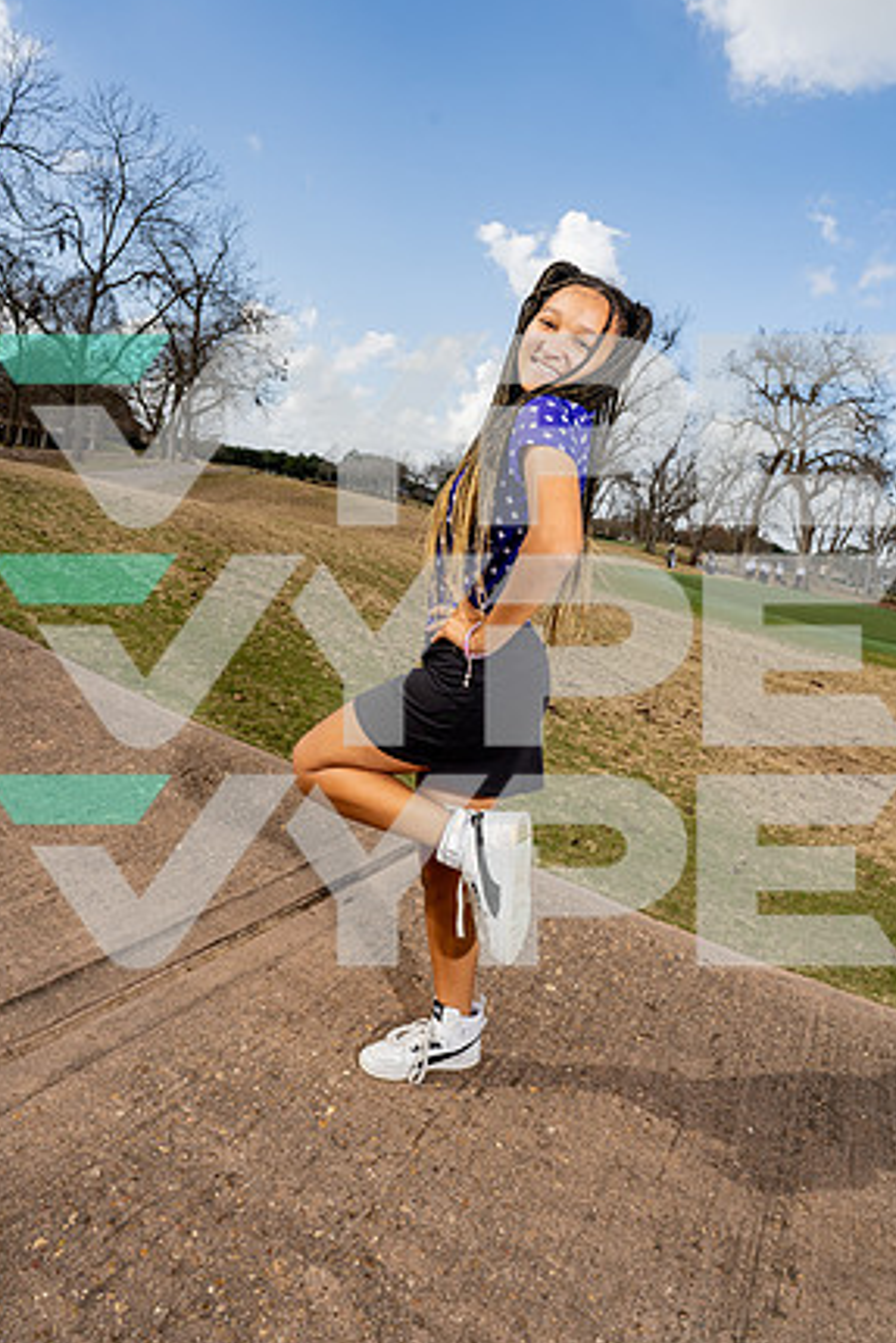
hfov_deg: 55.1
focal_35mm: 23
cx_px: 450
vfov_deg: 76.1
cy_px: 653
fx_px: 858
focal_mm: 22
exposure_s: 1/250
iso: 100
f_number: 8
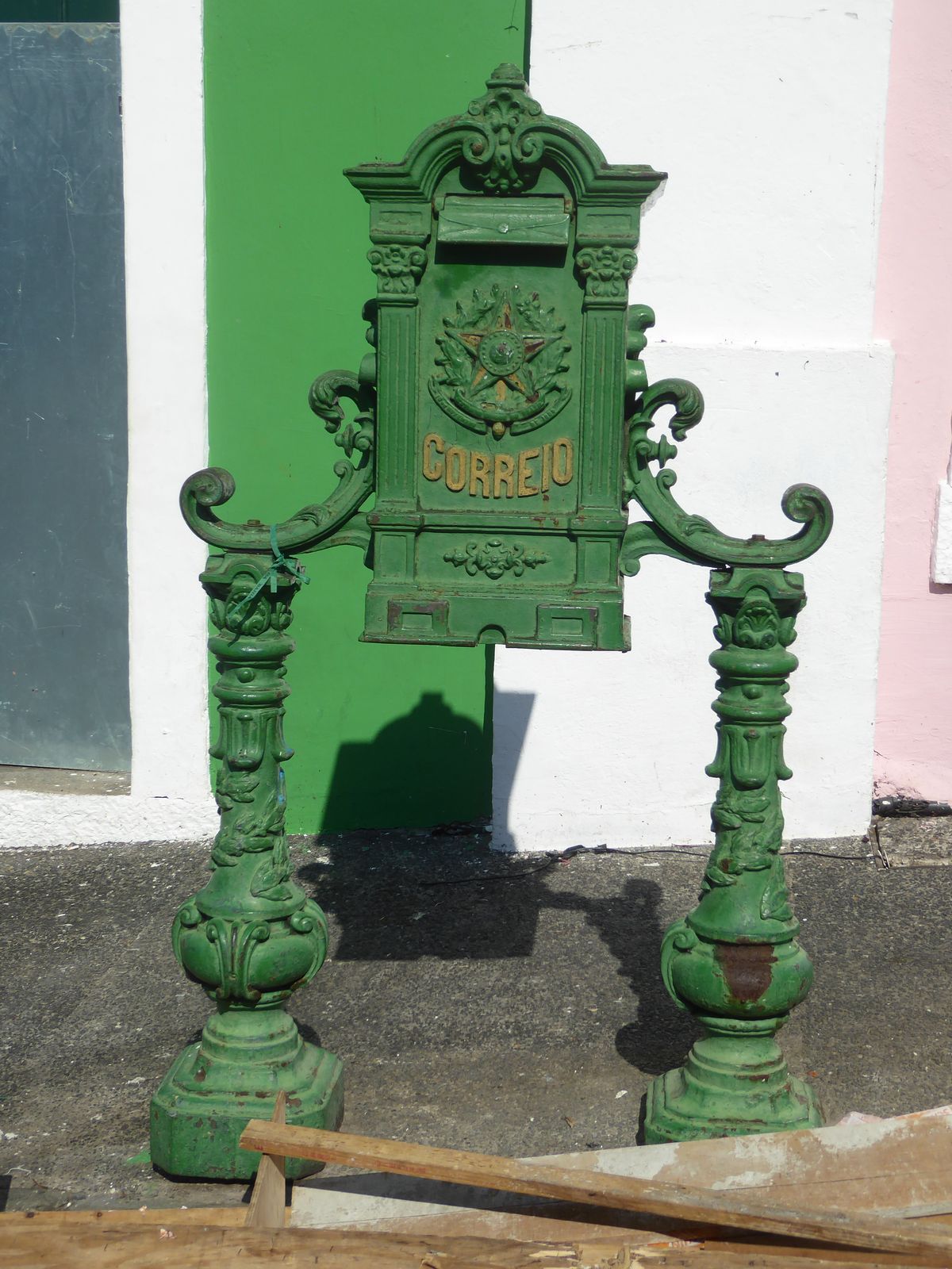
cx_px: 476
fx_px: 2090
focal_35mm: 57
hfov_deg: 25.7
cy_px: 634
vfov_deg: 33.8
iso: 80
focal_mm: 9.6
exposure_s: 1/1000
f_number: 4.1
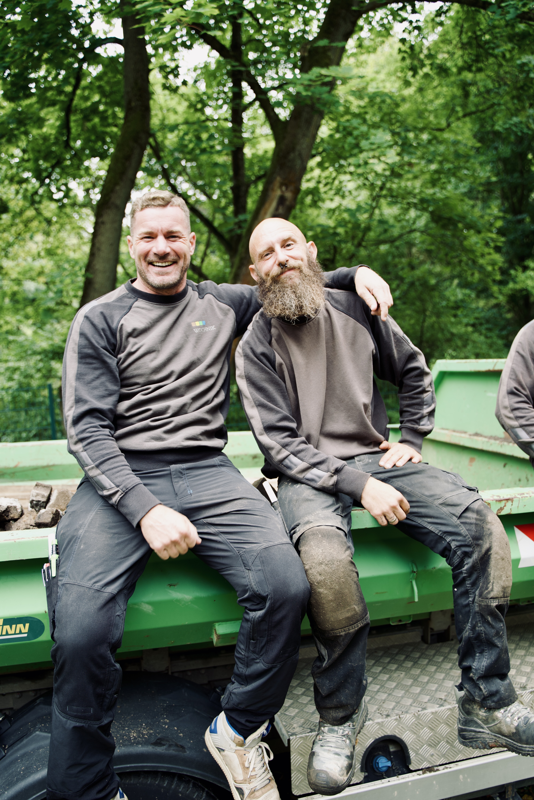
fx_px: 667
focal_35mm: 30
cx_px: 267
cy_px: 400
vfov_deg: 61.9
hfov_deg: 43.6
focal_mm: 30
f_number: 2.8
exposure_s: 1/100
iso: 100
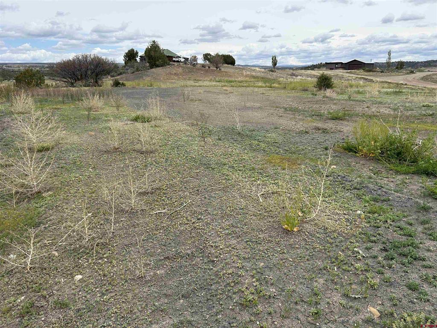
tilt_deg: -15.4
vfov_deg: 53.1
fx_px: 328
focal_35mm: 26
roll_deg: +0.9
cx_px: 218
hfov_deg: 67.3
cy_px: 164
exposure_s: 1/4274
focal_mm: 5.7
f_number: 1.5
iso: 50
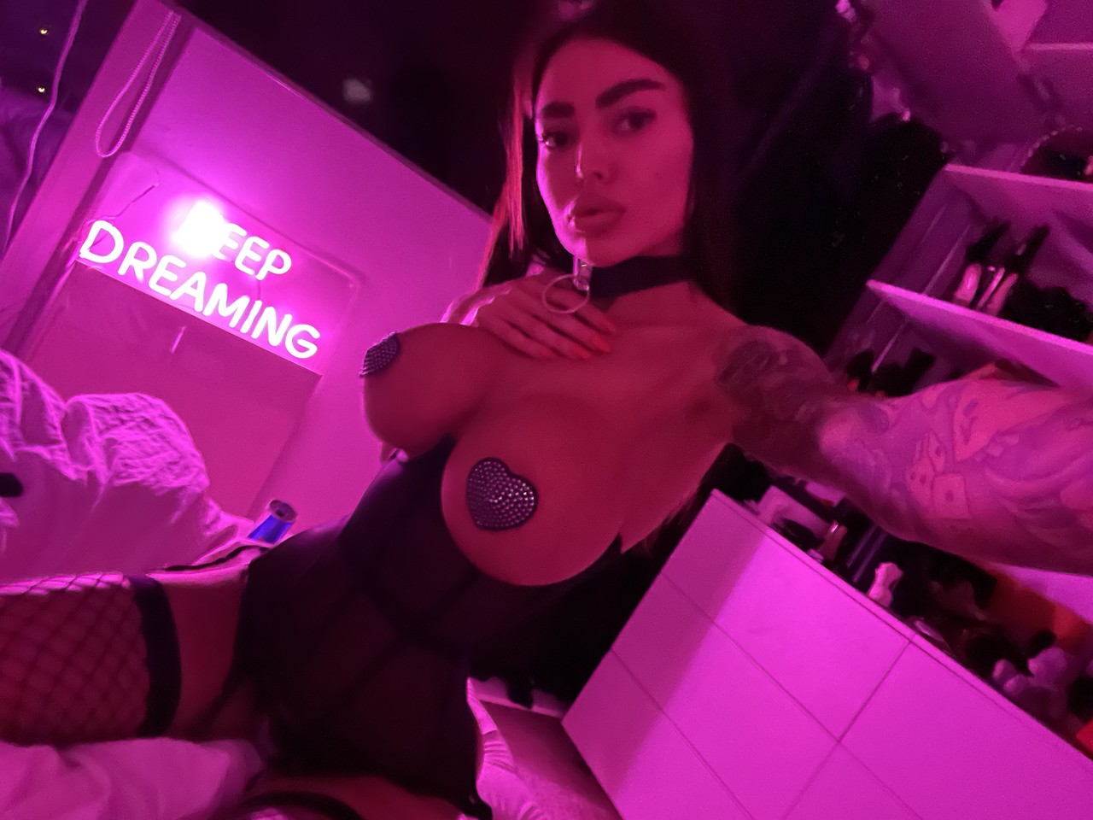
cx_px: 546
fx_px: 726
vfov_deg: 58.9
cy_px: 410
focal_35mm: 23
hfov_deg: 73.9
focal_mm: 2.71
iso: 2000
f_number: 2.2
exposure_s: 1/15
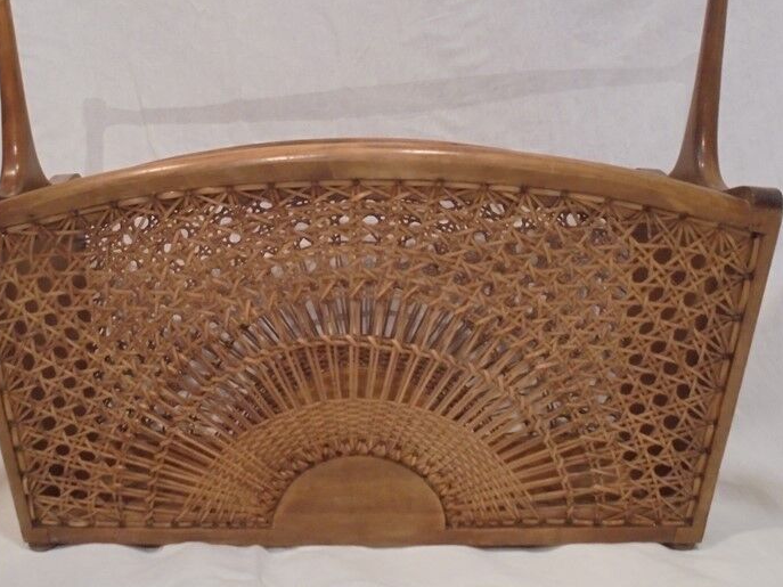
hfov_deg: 48.8
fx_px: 859
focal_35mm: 38
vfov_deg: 37.6
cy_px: 251
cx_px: 332
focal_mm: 5.3
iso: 400
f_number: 3.7
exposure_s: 1/10
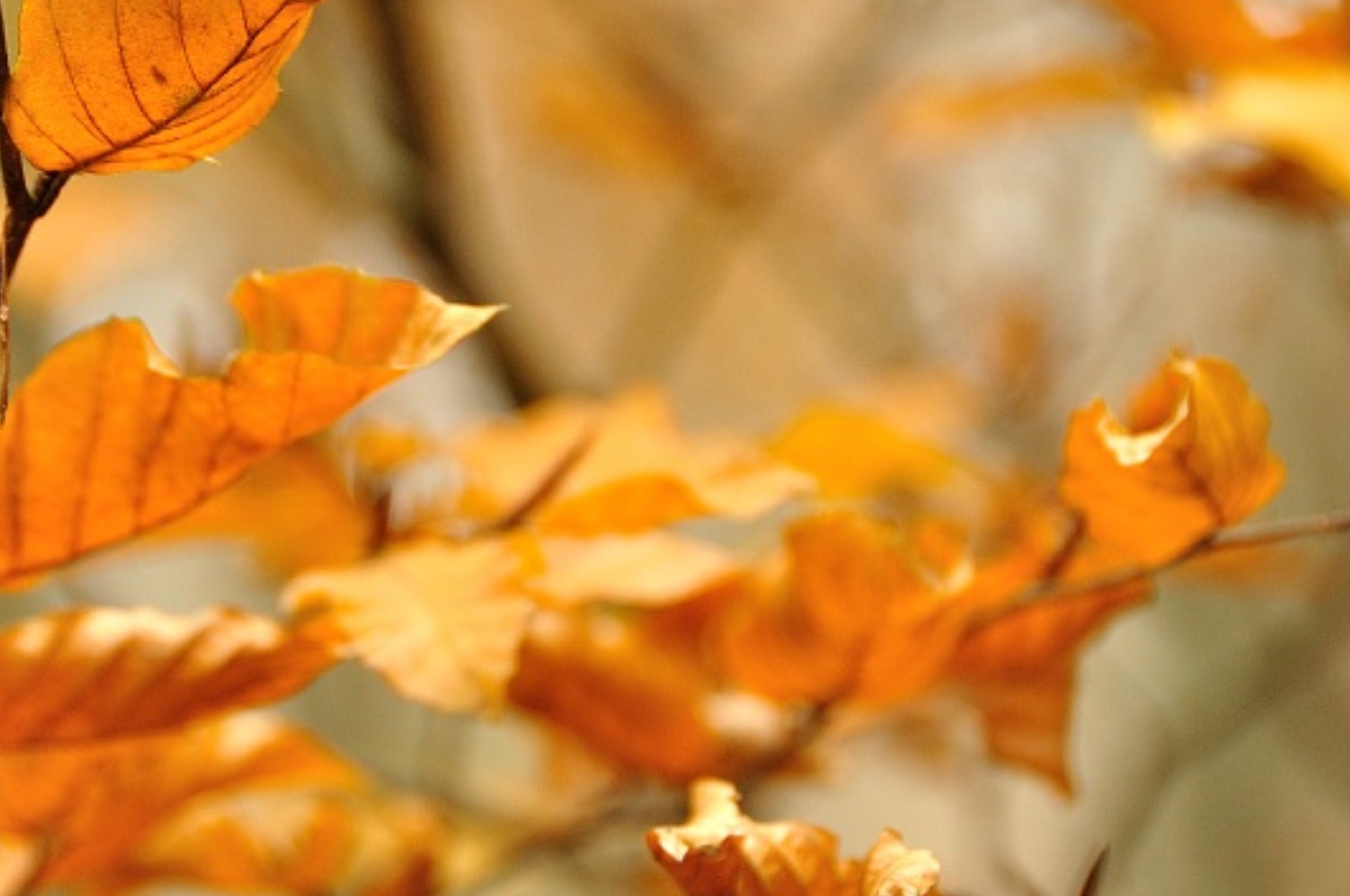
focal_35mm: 269
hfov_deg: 7.7
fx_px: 10073
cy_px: 237
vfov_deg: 5.1
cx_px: 517
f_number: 5.3
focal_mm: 95
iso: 200
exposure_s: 1/10
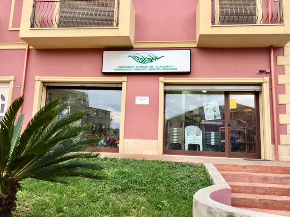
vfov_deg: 48.2
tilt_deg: +9.3
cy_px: 108
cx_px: 145
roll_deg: -2.0
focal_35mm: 29
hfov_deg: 61.7
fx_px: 243
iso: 32
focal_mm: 4.15
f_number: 2.2
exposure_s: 1/50
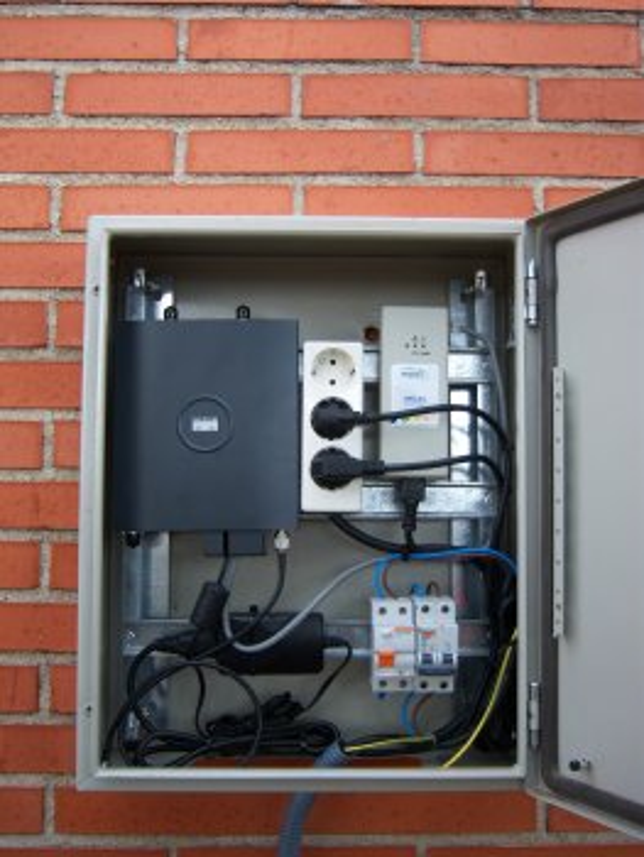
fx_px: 892
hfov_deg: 39.7
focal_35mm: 36
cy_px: 428
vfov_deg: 51.3
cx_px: 322
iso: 80
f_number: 2.8
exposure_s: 1/125
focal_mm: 7.5
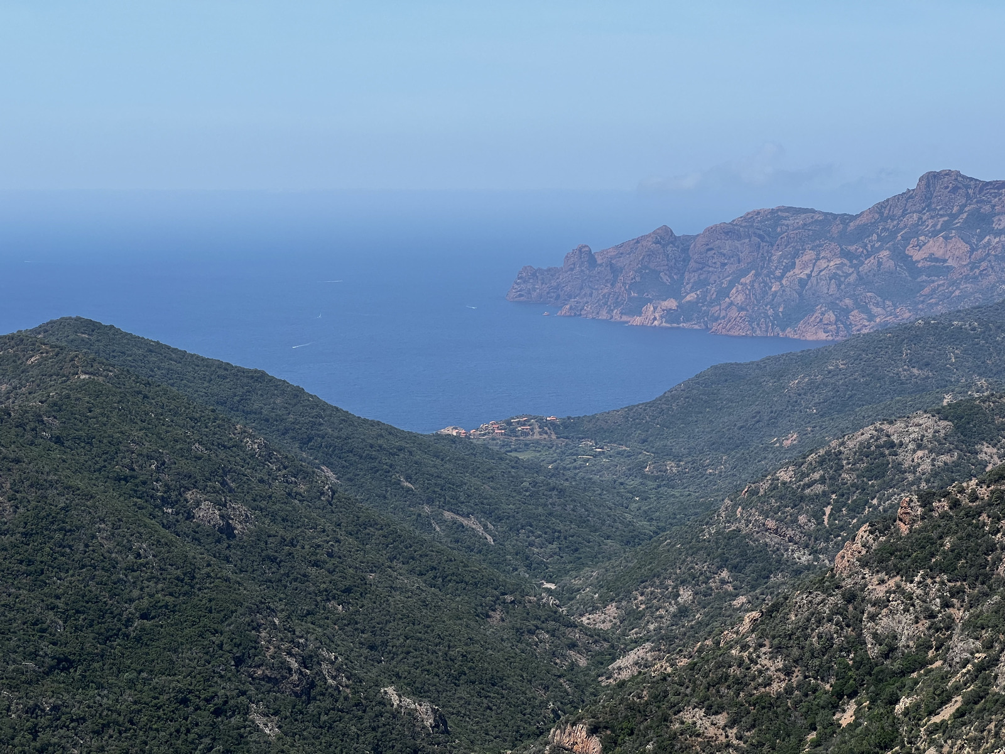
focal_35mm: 77
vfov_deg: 19.1
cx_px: 502
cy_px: 377
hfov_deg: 25.3
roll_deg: +0.4
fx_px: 2236
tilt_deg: -4.7
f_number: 2.8
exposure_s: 1/713
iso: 32
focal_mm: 9
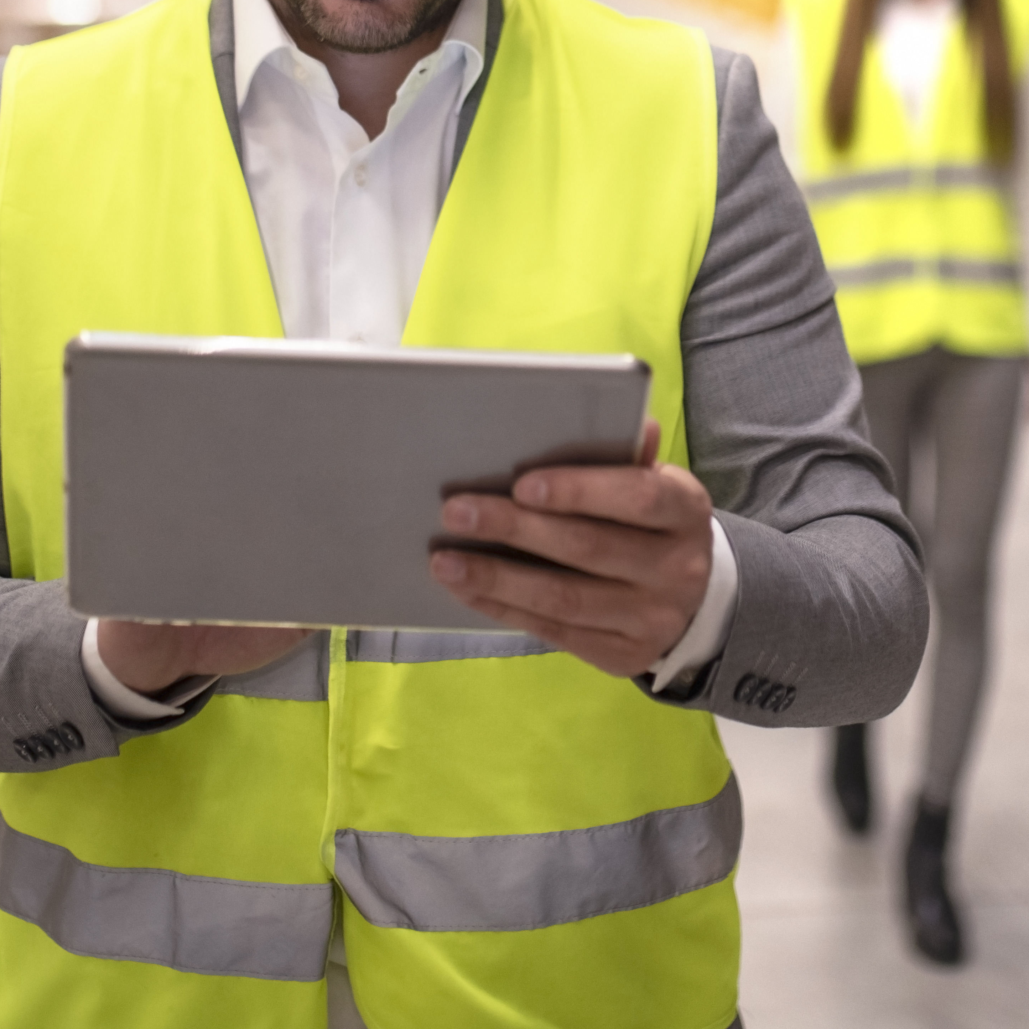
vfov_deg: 20.0
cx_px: 662
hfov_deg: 20.4
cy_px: 104
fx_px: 2859
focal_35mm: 85
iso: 640
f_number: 1.4
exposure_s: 1/250
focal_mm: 35
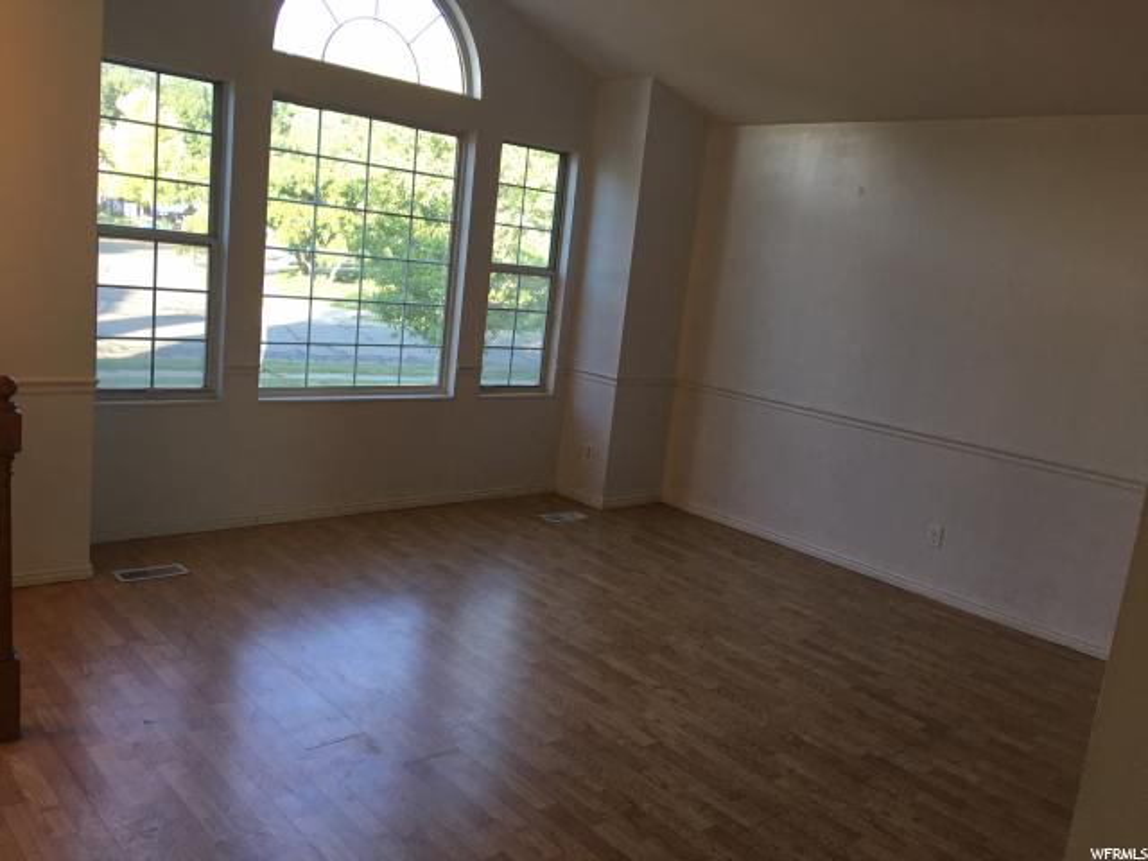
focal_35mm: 29
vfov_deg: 48.2
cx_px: 574
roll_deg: -6.5
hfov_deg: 61.7
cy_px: 430
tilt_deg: -9.5
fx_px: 962
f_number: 2.2
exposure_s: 1/30
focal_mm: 4.15
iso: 32
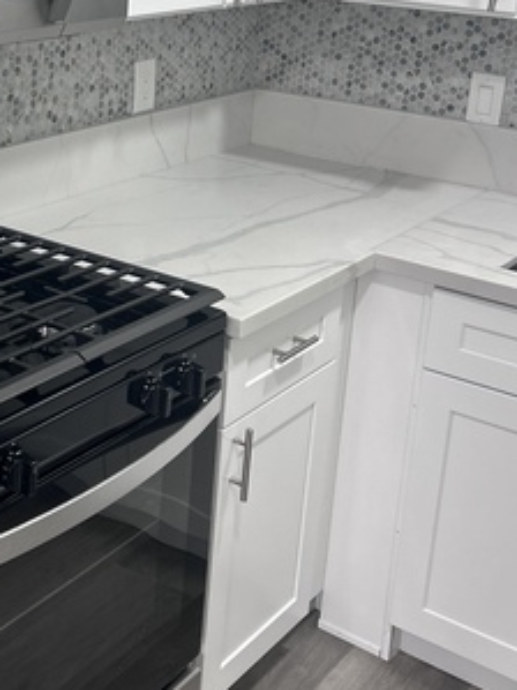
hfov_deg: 24.3
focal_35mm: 58
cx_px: 25
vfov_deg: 32.6
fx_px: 1156
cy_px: 174
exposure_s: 1/120
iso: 125
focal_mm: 5.7
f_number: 1.5
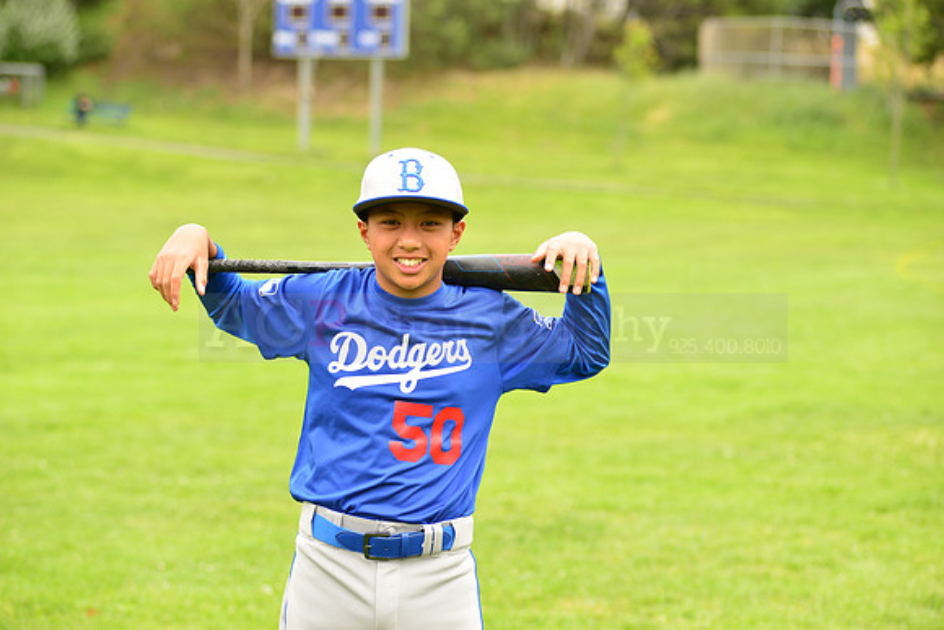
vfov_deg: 12.5
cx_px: 472
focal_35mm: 110
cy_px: 315
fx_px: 2885
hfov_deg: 18.6
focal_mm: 110
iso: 160
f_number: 5
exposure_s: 1/250
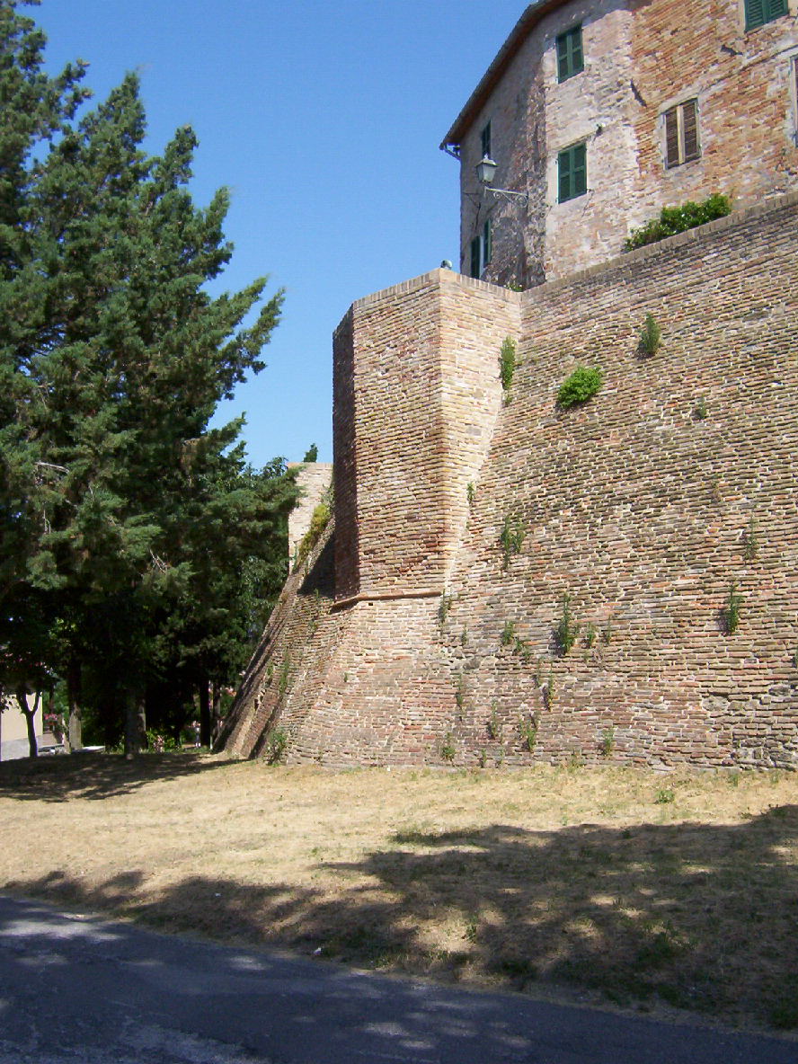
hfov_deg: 39.7
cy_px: 532
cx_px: 399
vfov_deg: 51.4
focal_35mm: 36
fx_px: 1107
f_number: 5.24
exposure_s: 1/728
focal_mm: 5.54
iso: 100
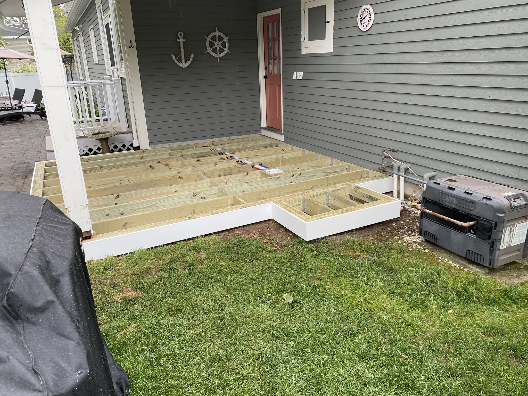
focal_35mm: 26
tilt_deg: -19.4
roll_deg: +1.8
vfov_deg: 53.1
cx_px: 264
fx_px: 397
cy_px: 198
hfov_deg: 67.3
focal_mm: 4.25
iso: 40
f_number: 1.8
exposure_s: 1/122
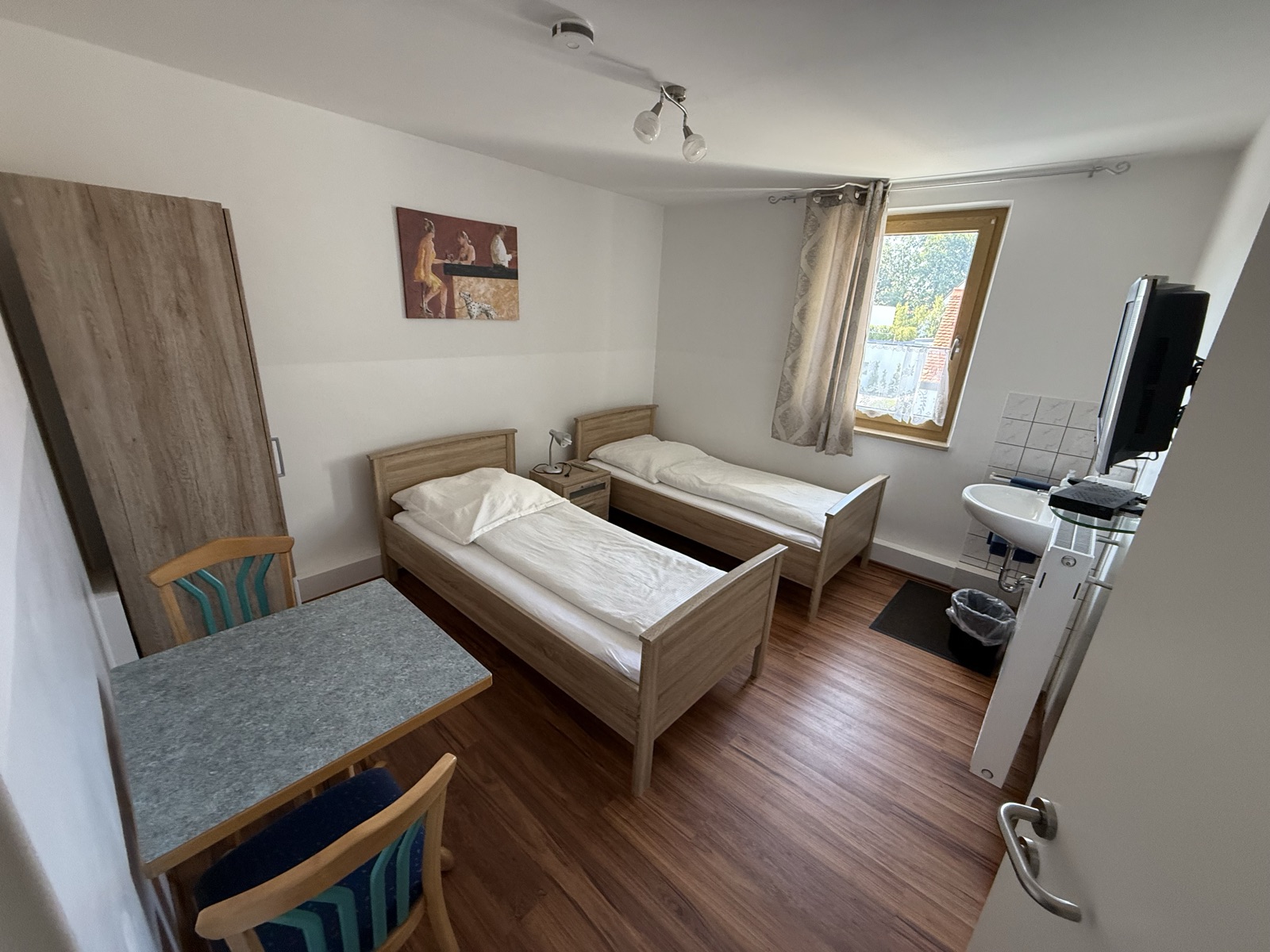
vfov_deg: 85.7
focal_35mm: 14
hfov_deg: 102.1
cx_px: 635
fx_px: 514
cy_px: 476
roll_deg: -3.9
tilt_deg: -19.2
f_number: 2.2
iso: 320
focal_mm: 2.22
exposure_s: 1/100
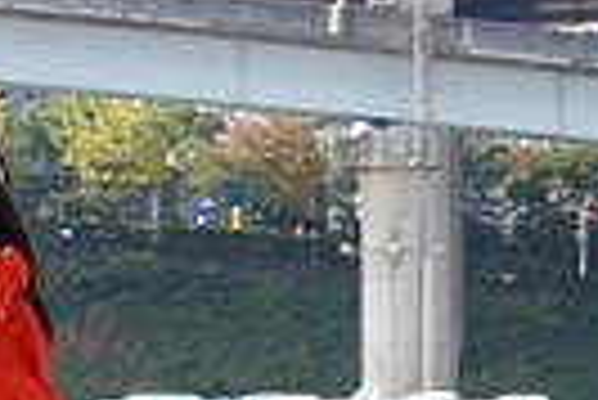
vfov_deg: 5.2
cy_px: 1103
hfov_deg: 8.1
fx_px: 4191
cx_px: 517
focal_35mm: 252
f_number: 9
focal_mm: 28
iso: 400
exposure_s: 1/320
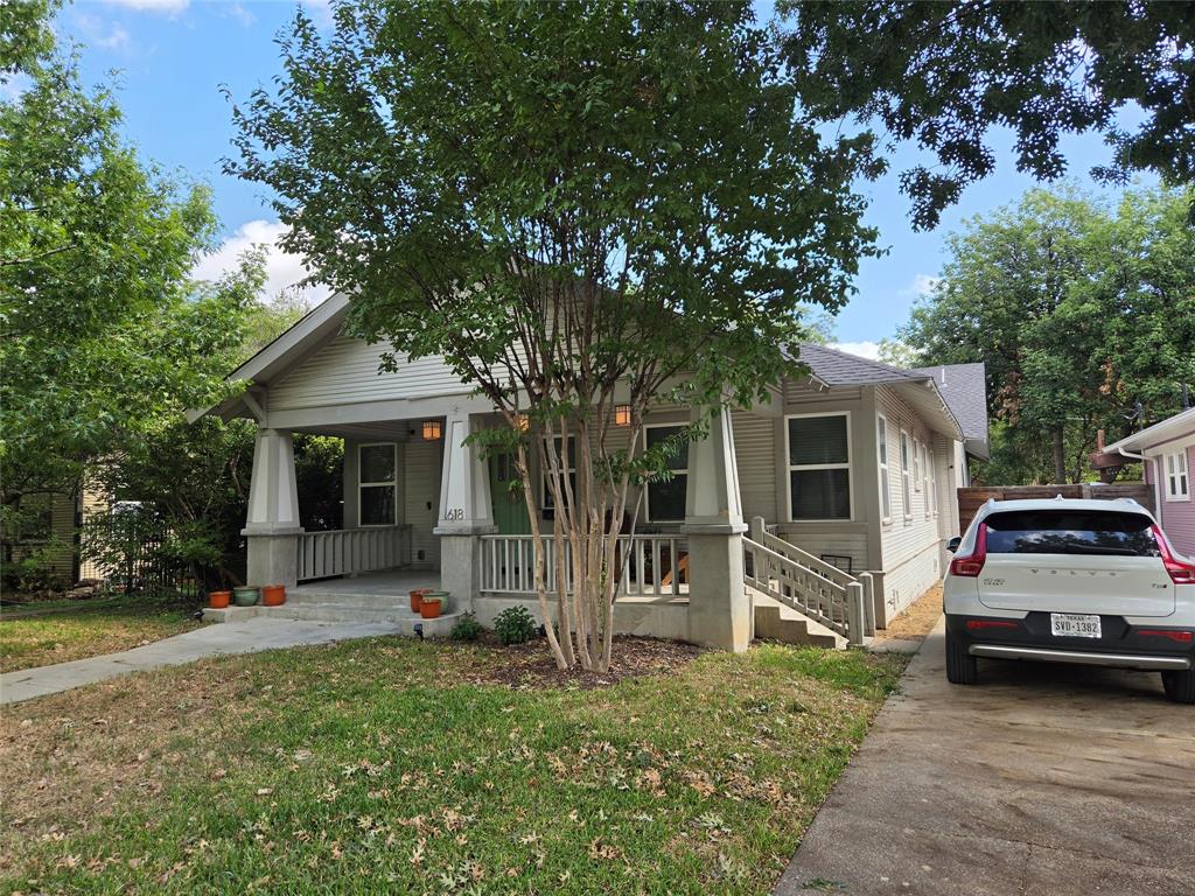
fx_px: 794
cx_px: 598
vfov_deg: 58.9
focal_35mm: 23
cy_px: 448
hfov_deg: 73.9
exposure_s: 1/2105
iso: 80
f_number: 1.8
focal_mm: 5.4
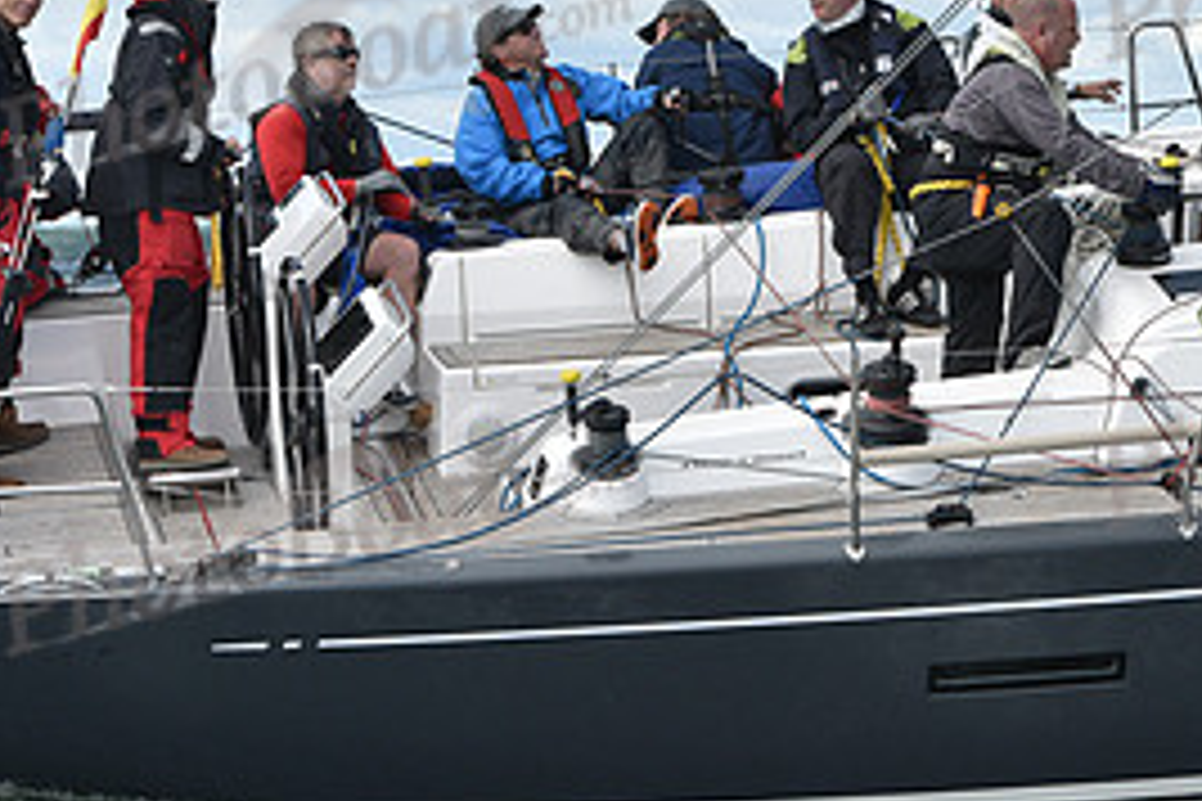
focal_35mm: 185
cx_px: 869
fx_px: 6176
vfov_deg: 7.4
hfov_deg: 11.1
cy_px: 241
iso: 320
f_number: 6.3
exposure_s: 1/1000
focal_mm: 85
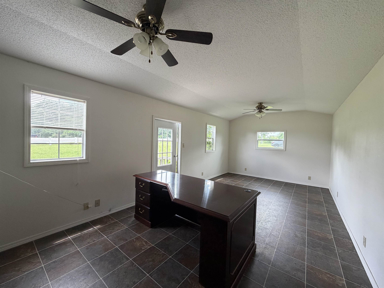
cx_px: 192
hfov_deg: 102.1
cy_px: 144
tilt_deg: -2.0
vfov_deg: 85.7
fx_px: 155
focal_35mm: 14
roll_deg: -1.8
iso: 200
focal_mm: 2.22
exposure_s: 1/121
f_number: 2.2
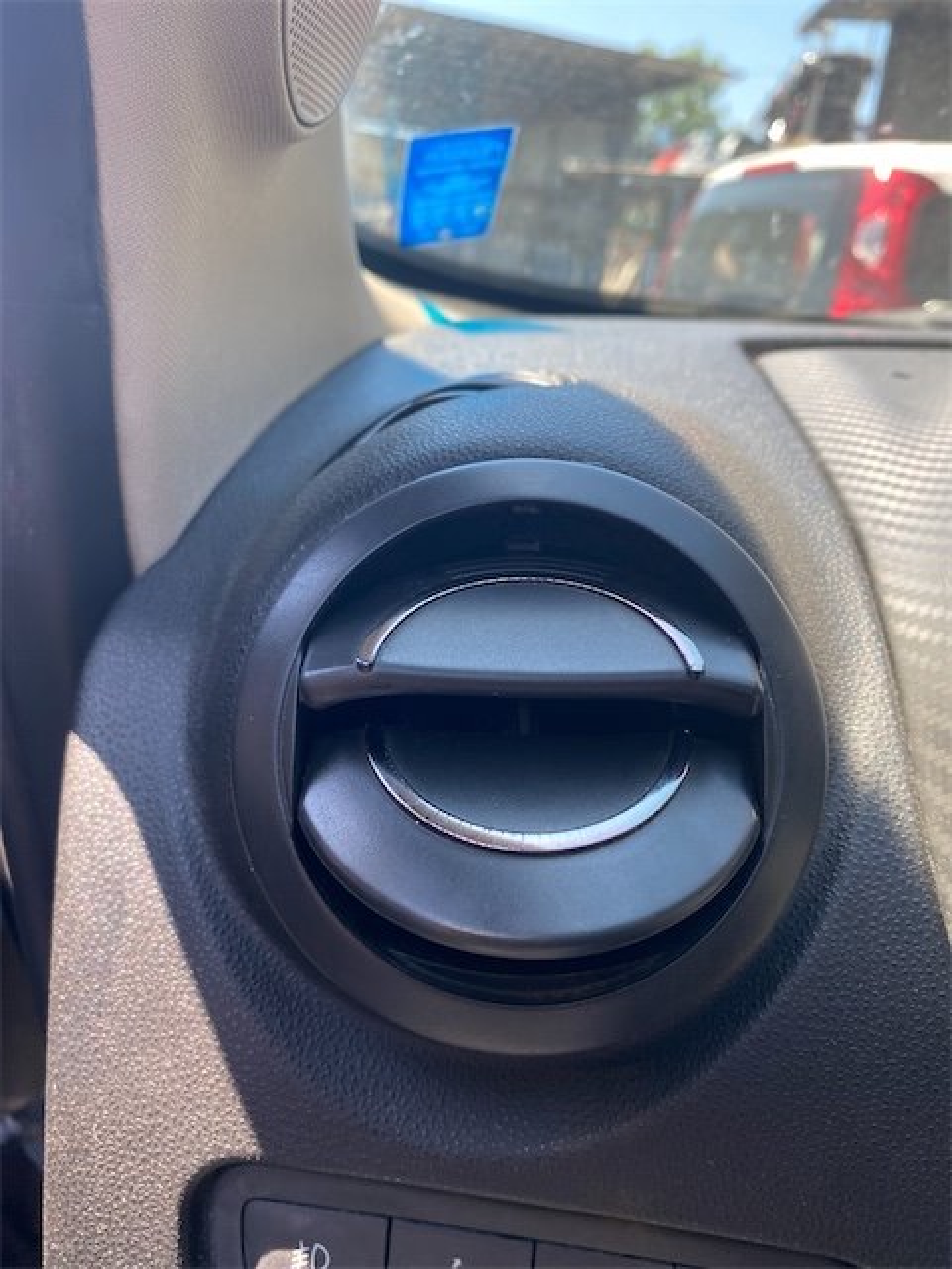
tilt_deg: -18.9
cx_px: 476
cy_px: 634
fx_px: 953
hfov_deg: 53.1
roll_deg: -5.2
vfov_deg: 67.3
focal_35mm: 26
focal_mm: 4.25
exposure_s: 1/156
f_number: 1.8
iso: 32
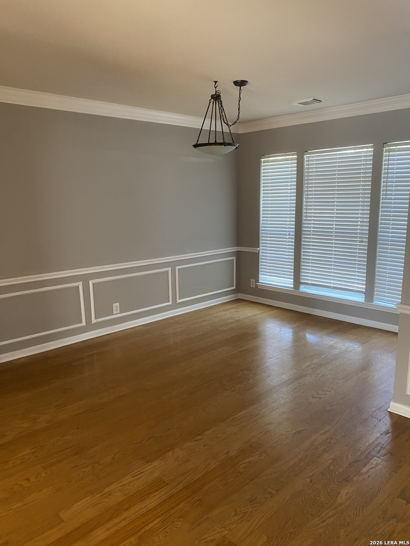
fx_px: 411
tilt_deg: -9.7
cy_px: 273
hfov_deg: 53.1
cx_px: 205
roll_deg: +1.2
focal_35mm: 26
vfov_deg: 67.3
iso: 250
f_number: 1.8
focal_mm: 4.25
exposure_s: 1/60
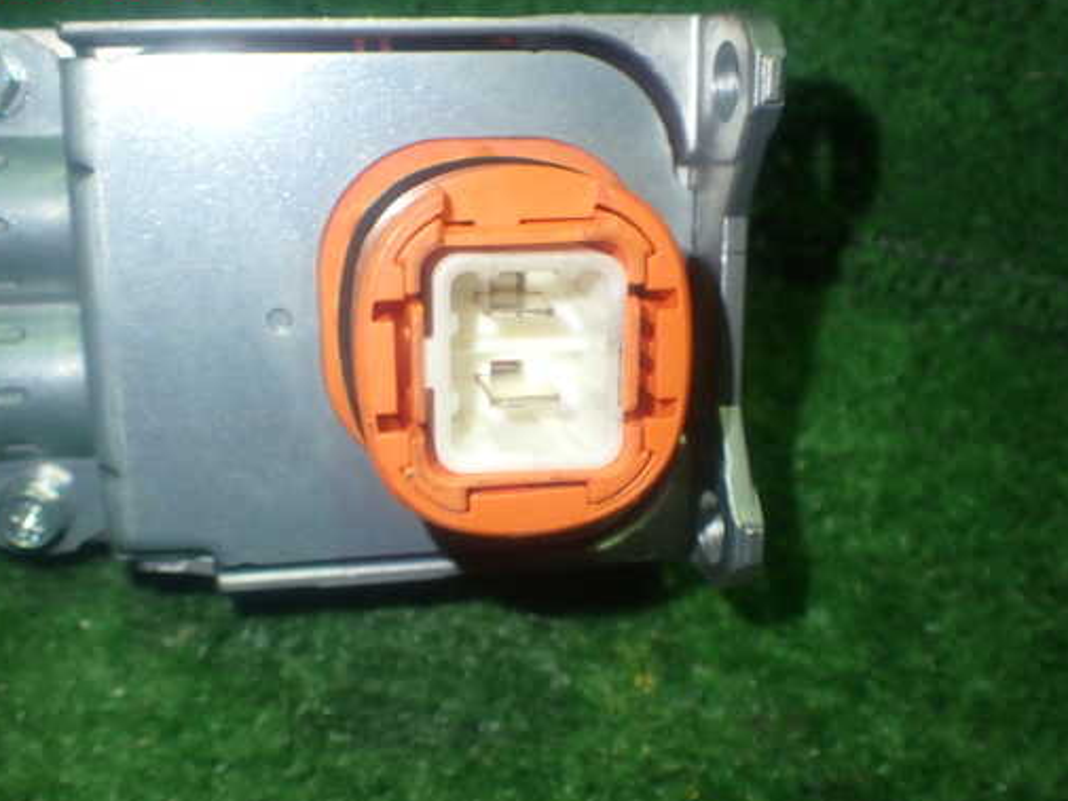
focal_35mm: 38
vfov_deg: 37.7
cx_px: 474
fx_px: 1173
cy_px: 429
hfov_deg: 48.9
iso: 200
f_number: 2.4
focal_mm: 5.79
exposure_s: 1/40
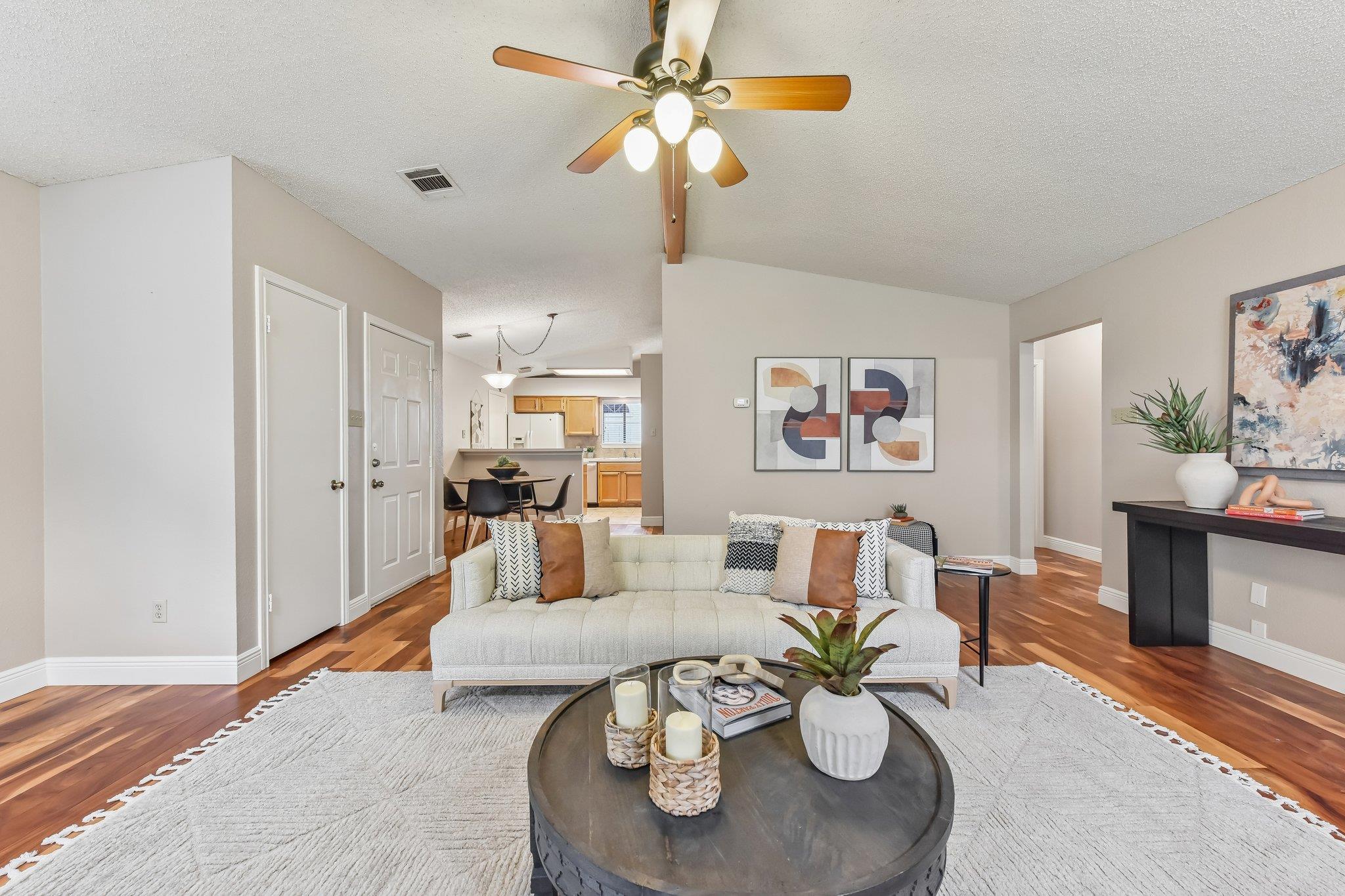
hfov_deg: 104.3
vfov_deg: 81.2
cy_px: 448
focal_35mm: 14
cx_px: 672
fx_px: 523
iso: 800
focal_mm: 14
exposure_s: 1/15
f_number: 8
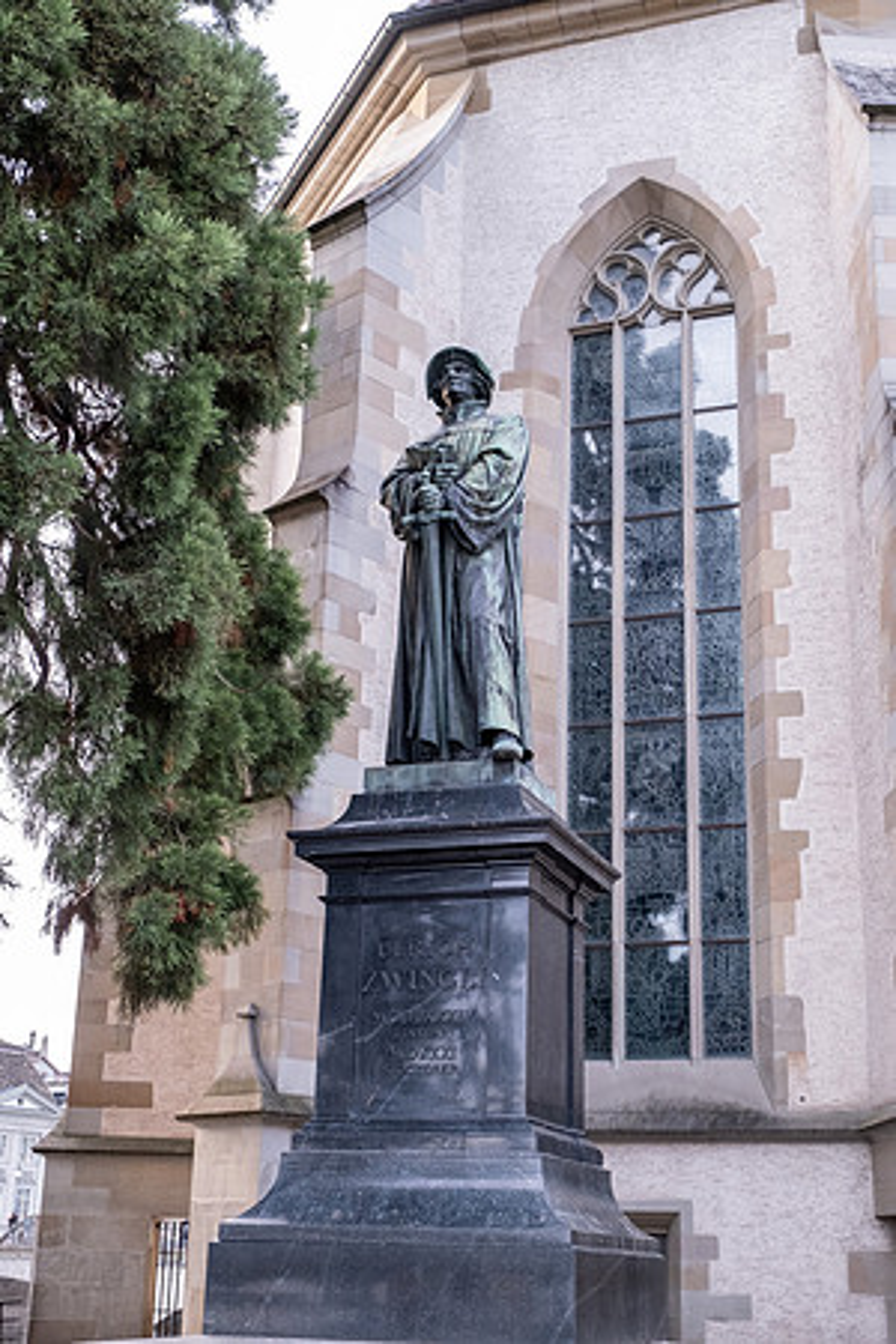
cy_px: 672
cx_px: 448
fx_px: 1680
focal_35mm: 45
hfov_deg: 29.9
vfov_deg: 43.6
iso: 1600
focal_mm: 30.2
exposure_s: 1/50
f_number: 2.8
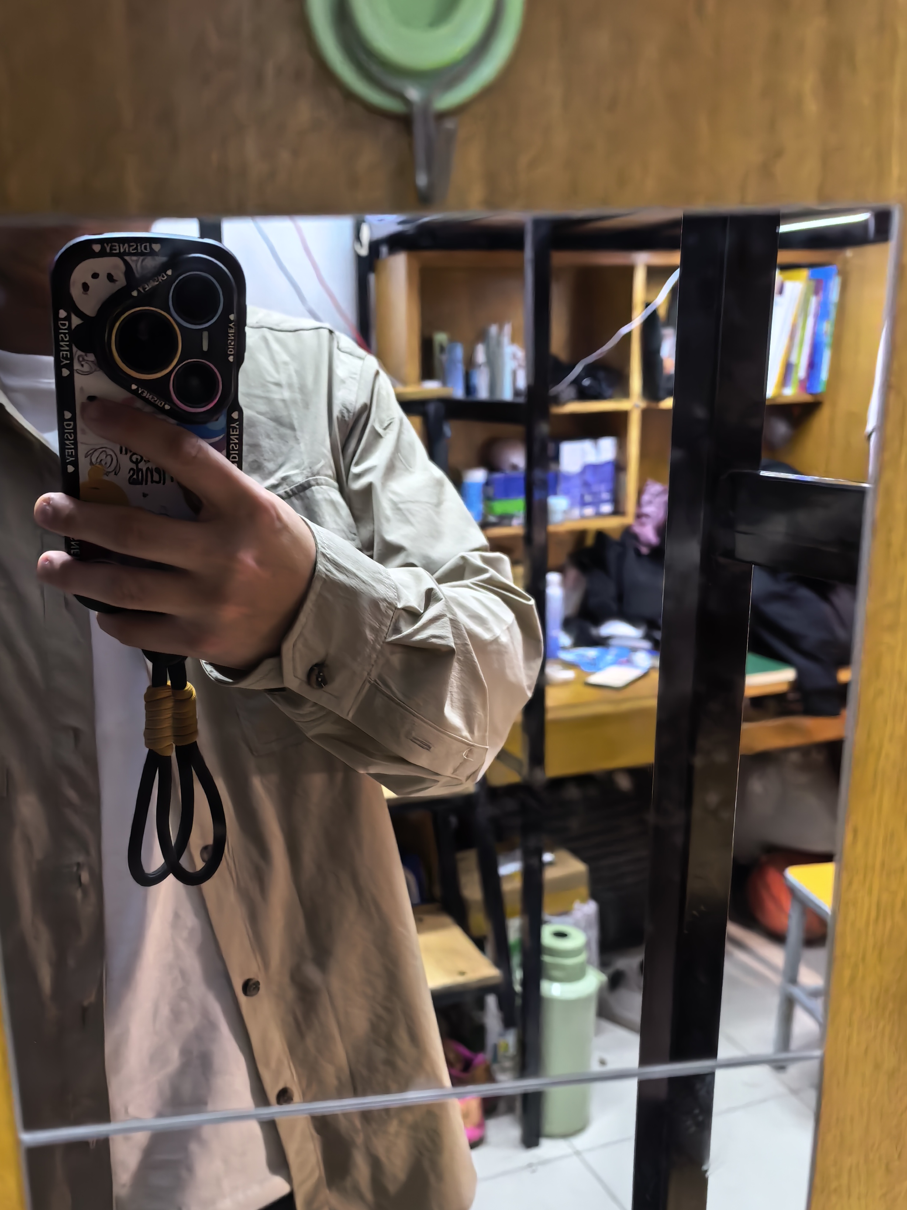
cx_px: 348
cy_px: 662
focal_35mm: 30
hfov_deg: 46.4
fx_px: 1048
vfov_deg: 59.9
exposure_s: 1/245
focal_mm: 8.5
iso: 3200
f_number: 1.6
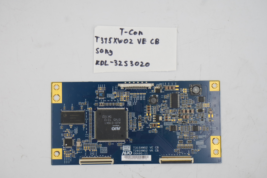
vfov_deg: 18.7
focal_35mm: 73
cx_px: 132
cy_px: 88
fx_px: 541
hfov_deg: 27.7
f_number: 5.6
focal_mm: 27
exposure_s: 1/125
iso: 200
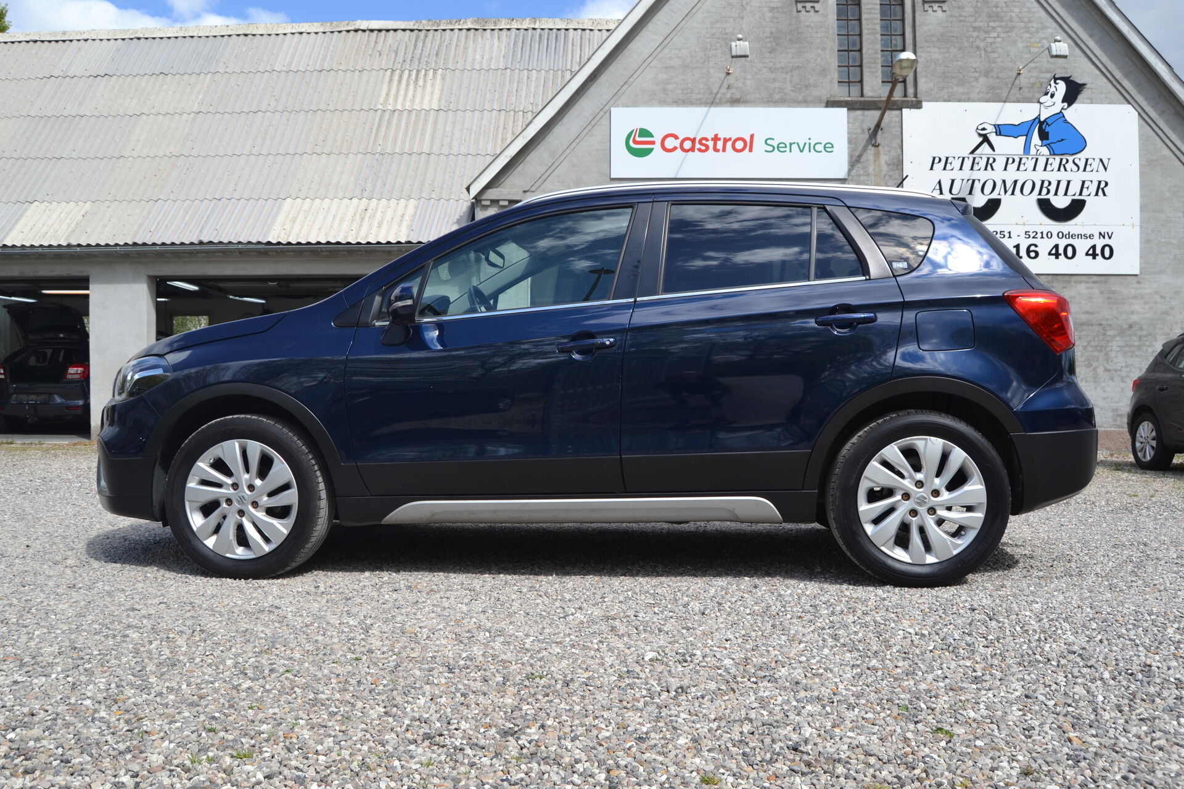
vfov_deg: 45.7
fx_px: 937
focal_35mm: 28
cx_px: 592
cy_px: 394
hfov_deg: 64.6
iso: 100
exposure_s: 1/200
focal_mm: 19
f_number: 7.1
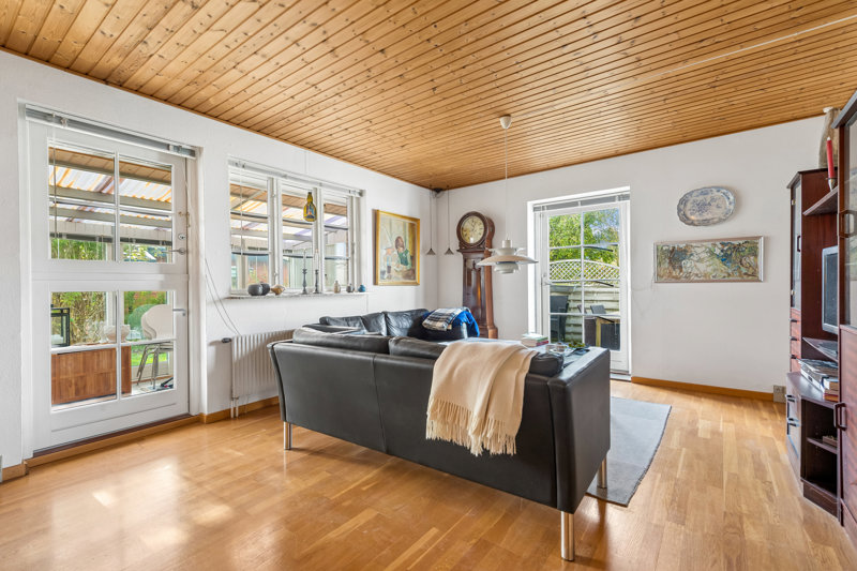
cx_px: 428
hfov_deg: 96.7
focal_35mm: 16
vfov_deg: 73.7
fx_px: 381
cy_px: 286
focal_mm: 16
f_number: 9
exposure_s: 1/10
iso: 320
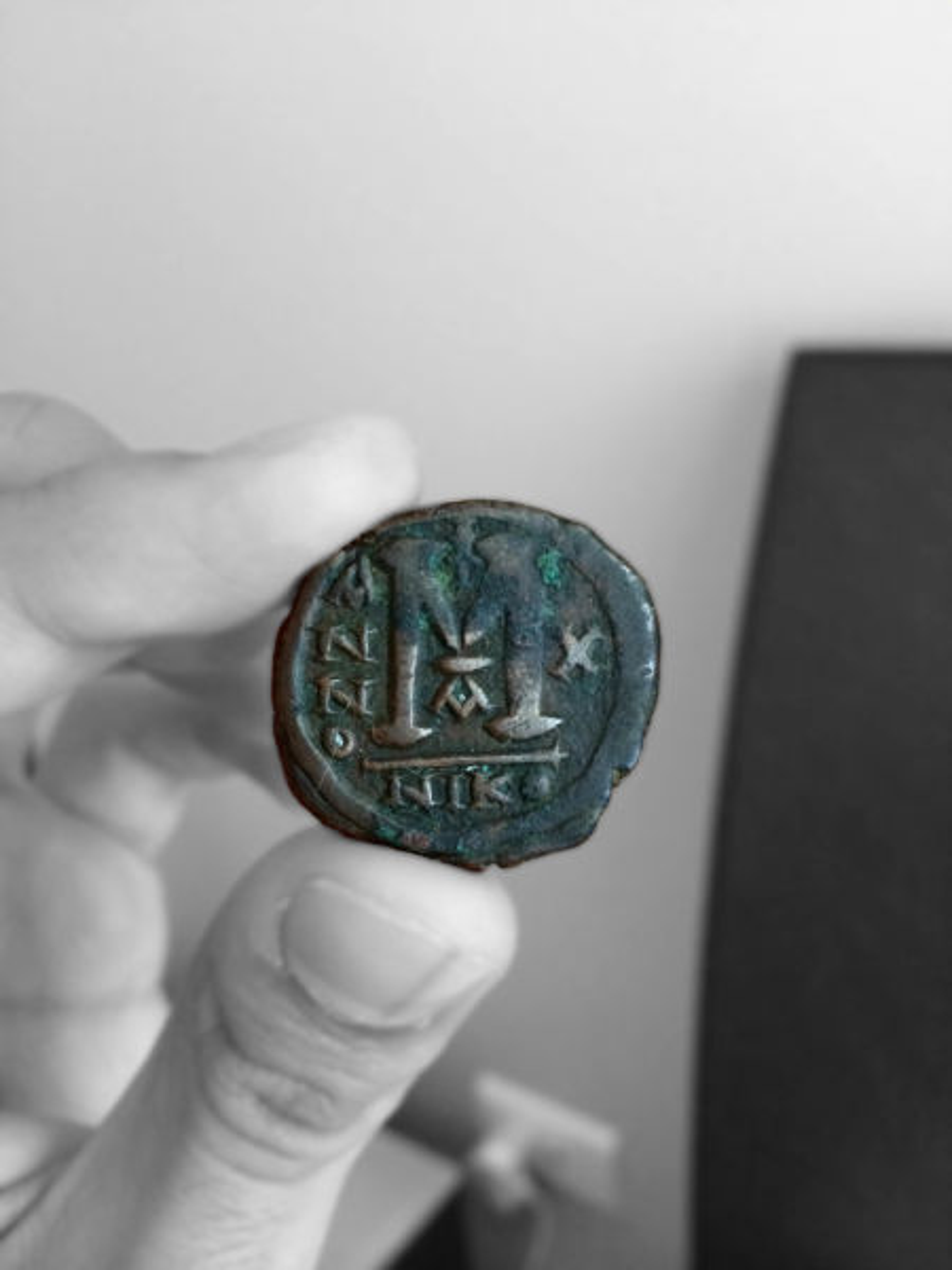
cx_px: 476
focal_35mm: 30
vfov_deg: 60.0
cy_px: 635
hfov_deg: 46.8
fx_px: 1100
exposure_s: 1/24
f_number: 2.2
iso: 320
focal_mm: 4.12
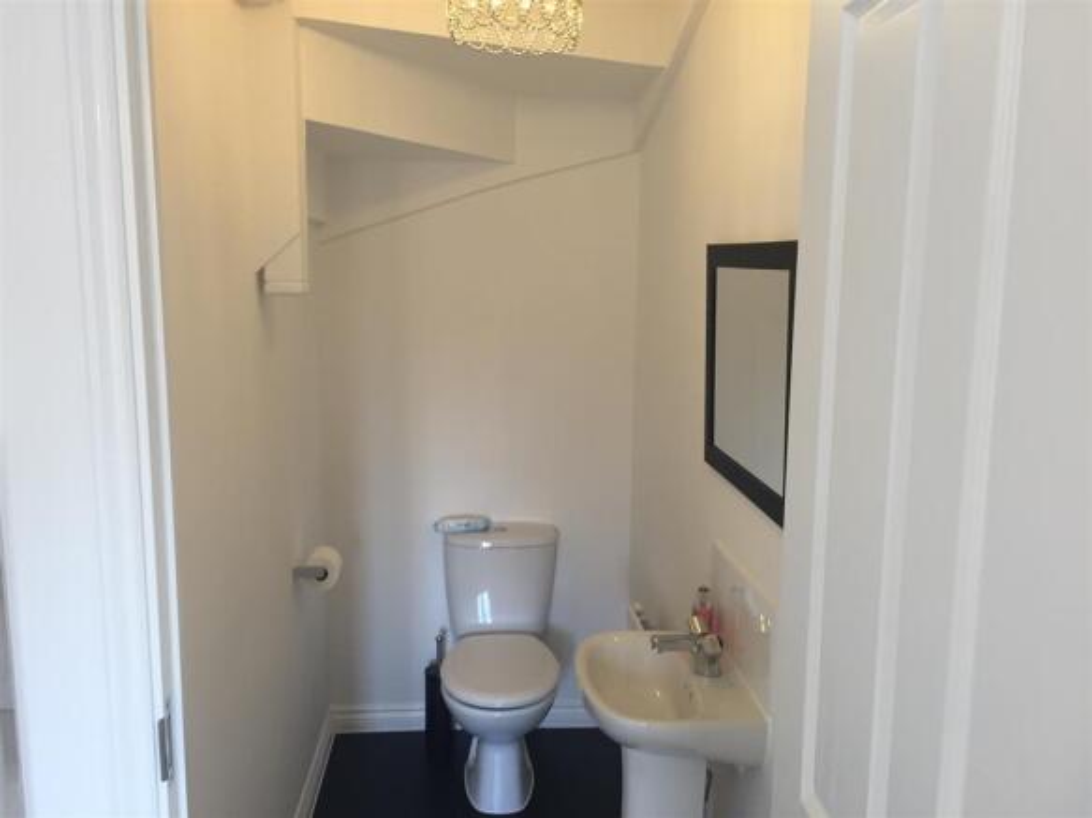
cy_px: 409
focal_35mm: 29
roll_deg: -0.9
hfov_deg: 61.7
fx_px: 915
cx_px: 546
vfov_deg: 48.2
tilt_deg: -10.7
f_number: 2.2
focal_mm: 4.15
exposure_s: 1/33
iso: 80
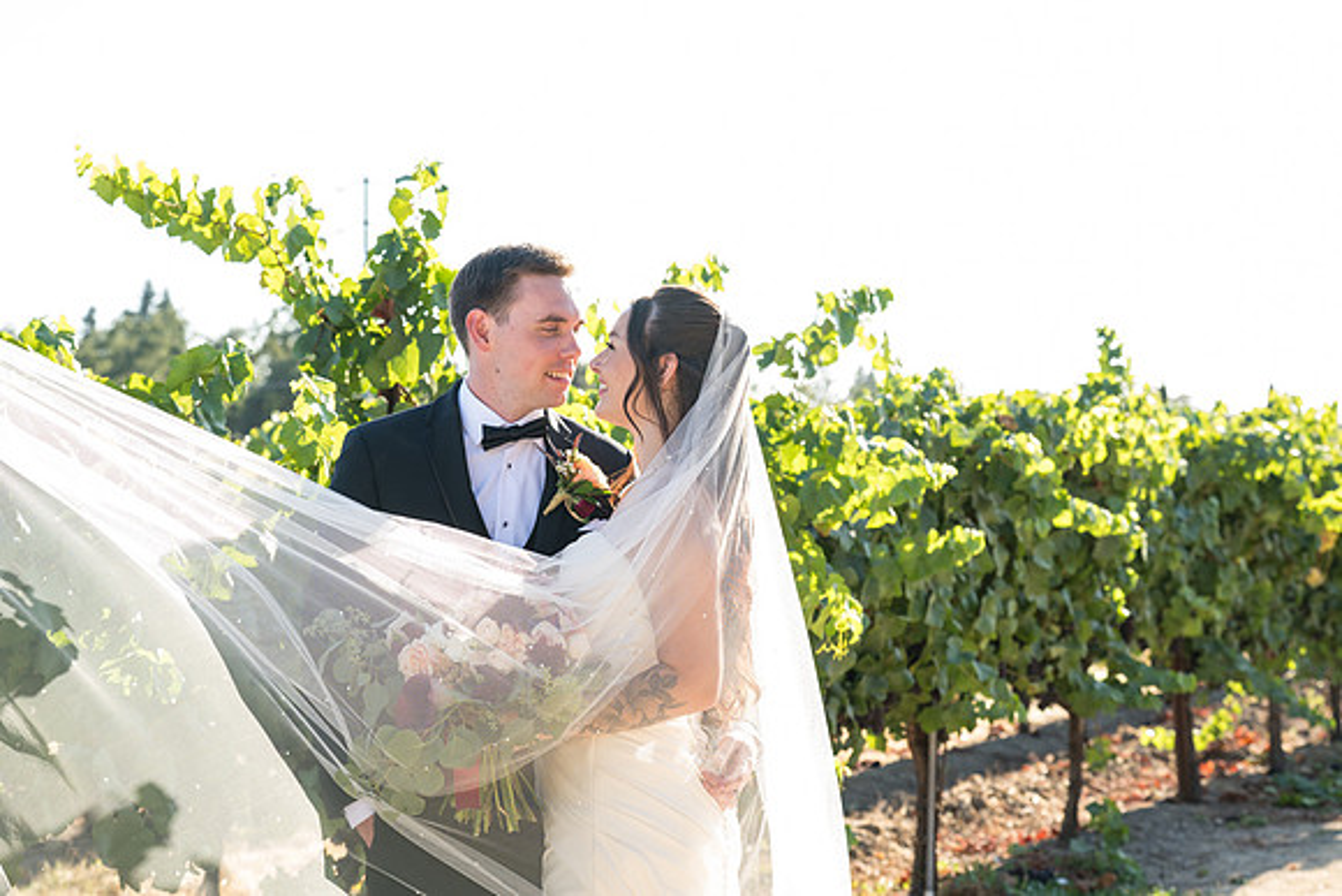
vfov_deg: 21.6
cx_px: 671
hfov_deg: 31.9
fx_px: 2349
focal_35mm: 63
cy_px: 448
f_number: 5
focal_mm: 63
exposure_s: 1/400
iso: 500
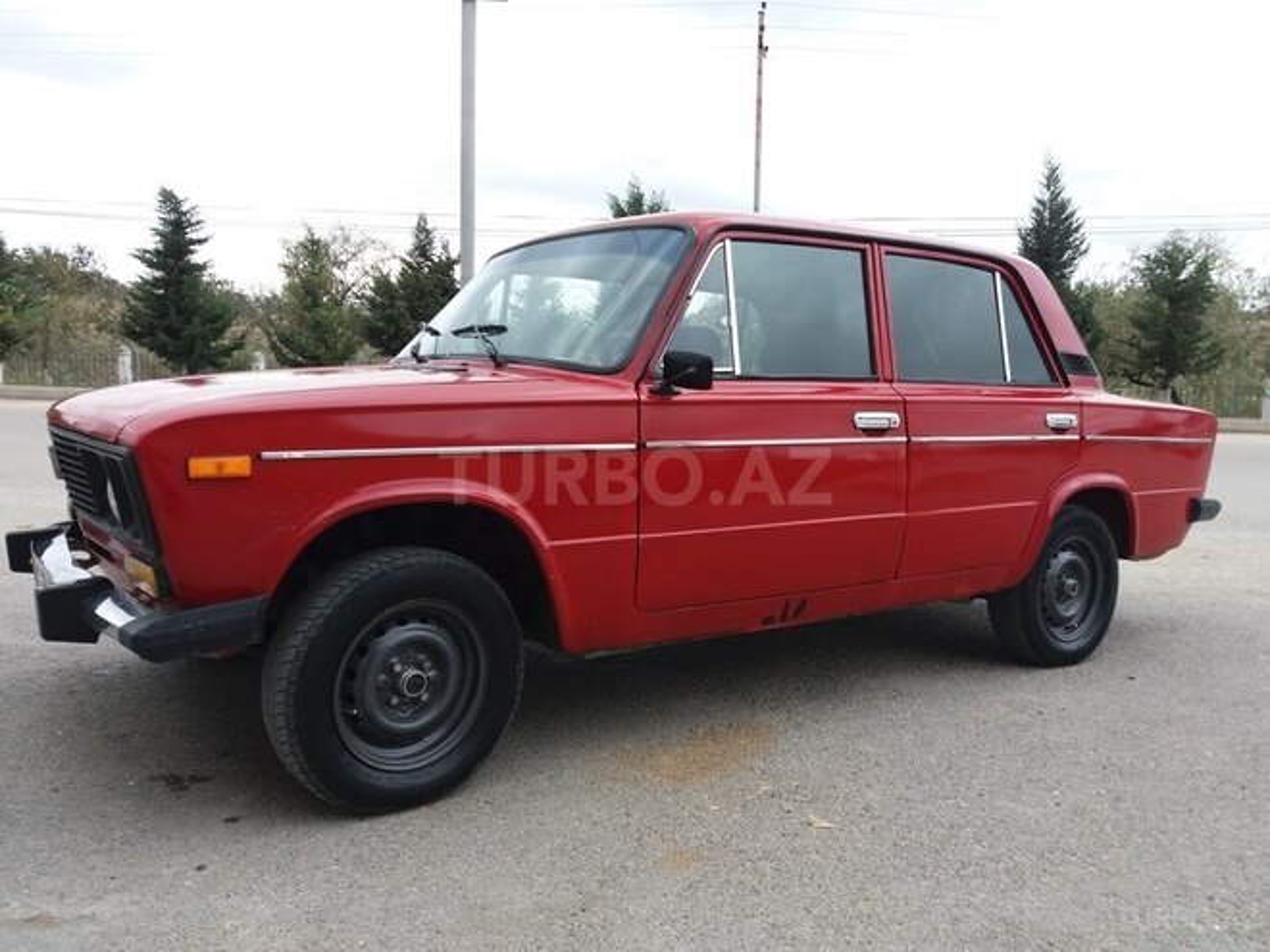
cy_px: 476
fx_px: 1027
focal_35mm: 28
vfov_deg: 49.7
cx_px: 635
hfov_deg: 63.4
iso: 64
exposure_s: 1/269
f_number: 1.9
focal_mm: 3.7
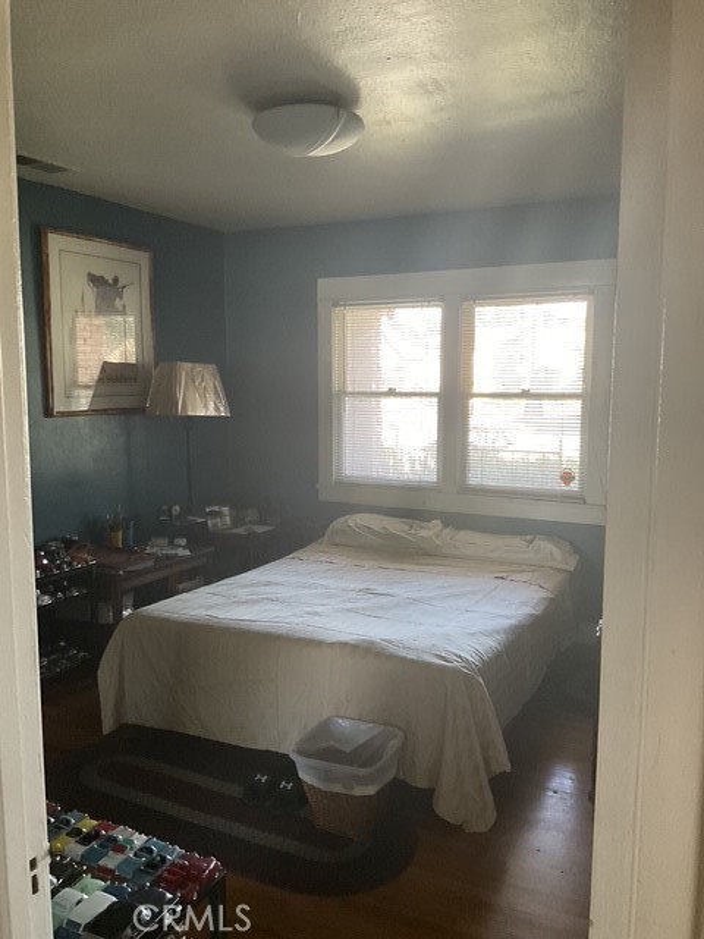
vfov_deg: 61.7
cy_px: 470
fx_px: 786
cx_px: 352
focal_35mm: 29
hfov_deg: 48.2
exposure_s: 1/60
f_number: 1.8
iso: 200
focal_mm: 3
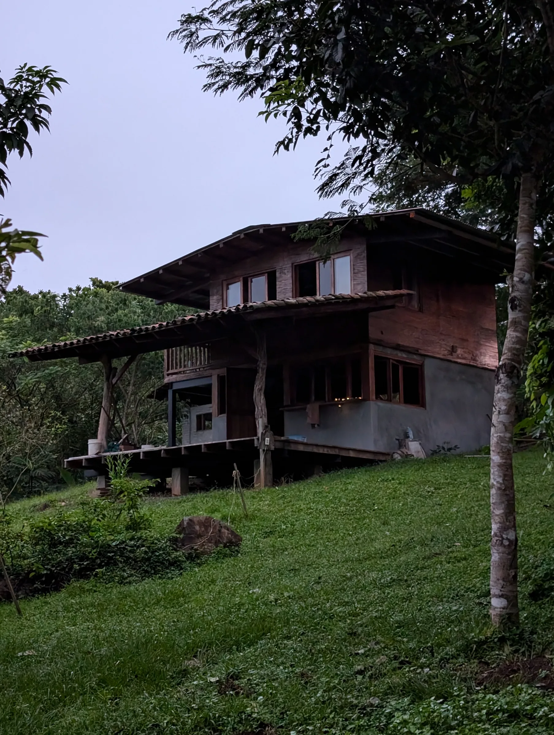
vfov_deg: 38.9
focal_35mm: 49
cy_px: 368
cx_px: 277
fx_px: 1043
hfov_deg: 29.7
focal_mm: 6.9
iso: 255
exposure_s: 1/23.8
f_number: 1.68
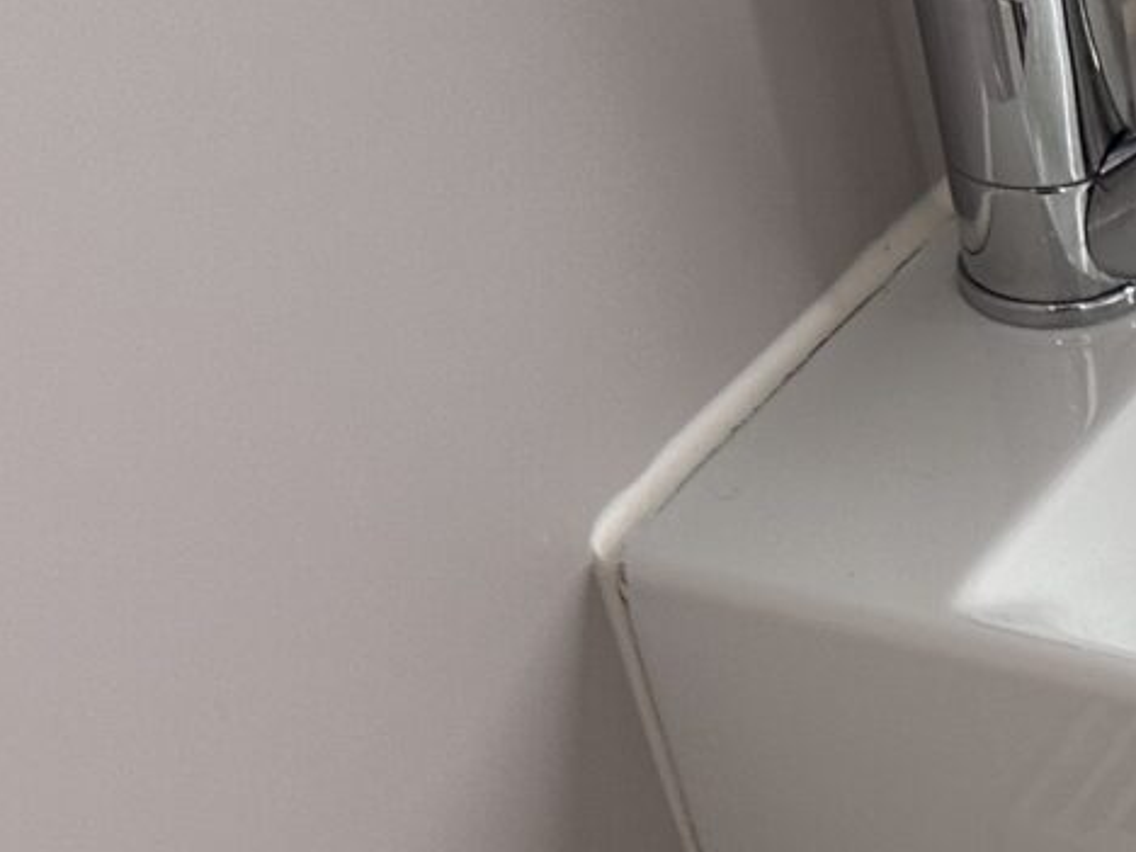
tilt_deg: -43.0
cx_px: 1884
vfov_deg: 13.2
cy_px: 1318
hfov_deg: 16.4
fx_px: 3446
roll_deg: +1.8
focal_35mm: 105
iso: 125
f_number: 1.78
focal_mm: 6.86
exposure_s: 1/121
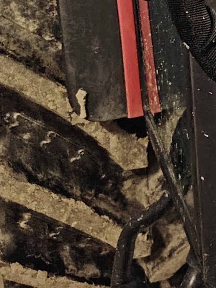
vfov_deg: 15.7
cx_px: 500
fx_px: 998
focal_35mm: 120
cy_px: -78
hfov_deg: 10.7
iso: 1188
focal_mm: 5.25
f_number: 1.75
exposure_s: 1/20
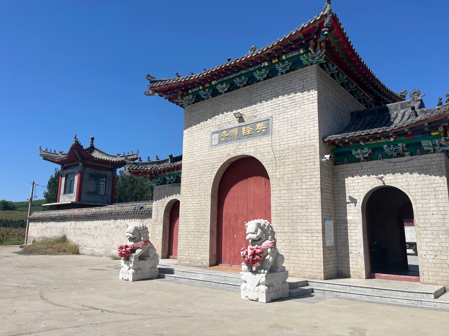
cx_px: 224
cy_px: 168
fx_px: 337
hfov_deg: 67.3
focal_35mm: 26
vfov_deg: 53.1
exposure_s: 1/5556
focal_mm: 5.1
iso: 50
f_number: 1.6
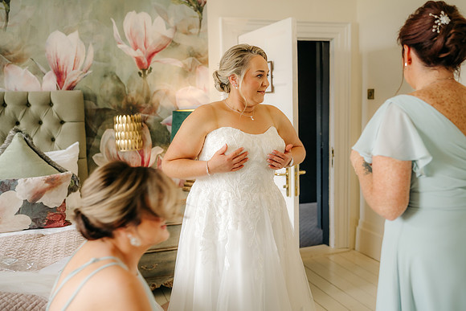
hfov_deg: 51.6
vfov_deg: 35.8
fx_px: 482
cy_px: 153
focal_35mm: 37
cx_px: 246
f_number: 2.2
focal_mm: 35
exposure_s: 1/200
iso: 250
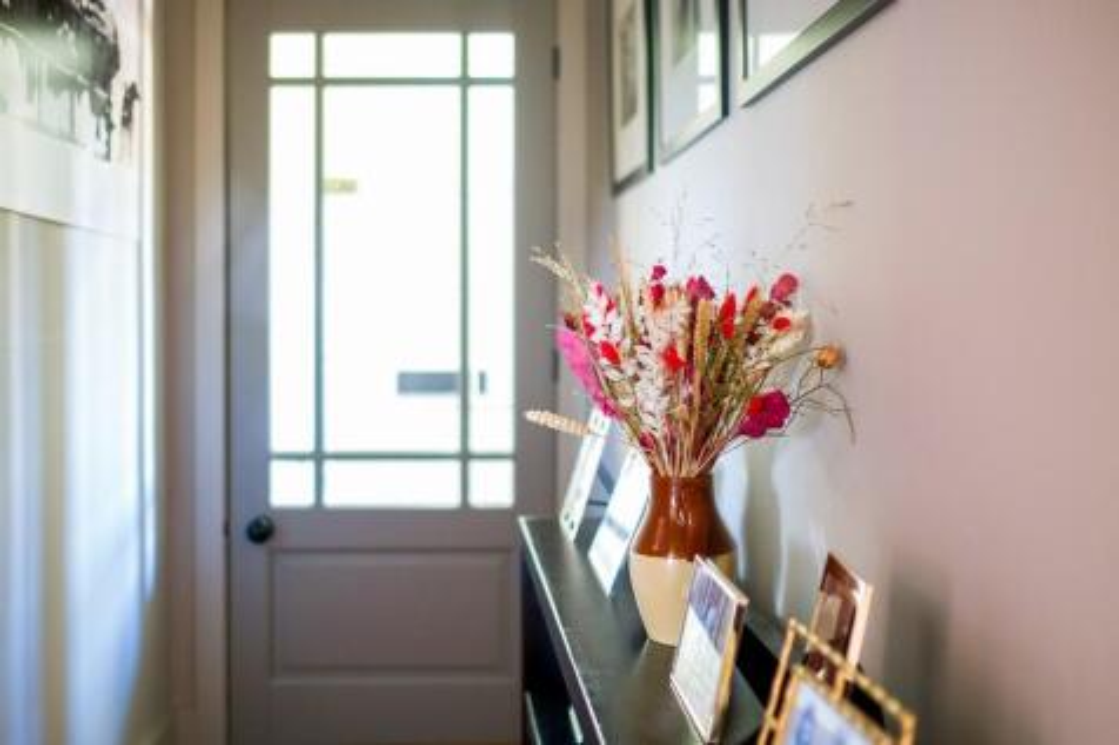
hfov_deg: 54.5
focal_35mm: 35
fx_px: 1087
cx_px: 560
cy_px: 372
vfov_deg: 37.8
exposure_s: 1/30
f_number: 1.4
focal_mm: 23
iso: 1600
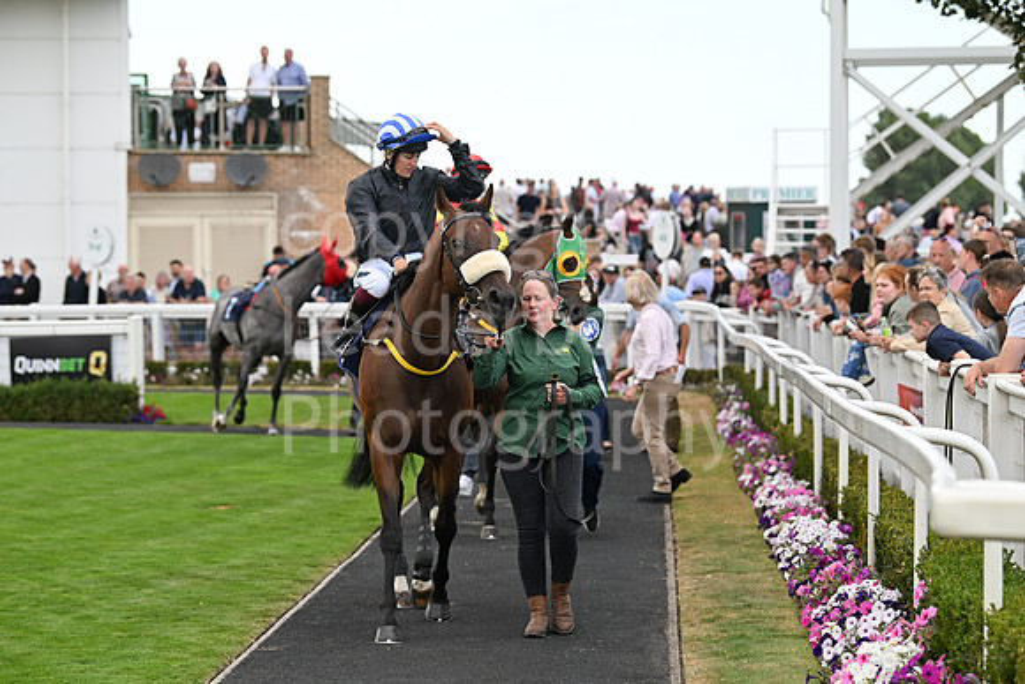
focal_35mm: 120
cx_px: 512
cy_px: 342
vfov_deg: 11.4
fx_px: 3417
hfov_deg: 17.1
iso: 800
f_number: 4.5
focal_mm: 120
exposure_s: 1/1250
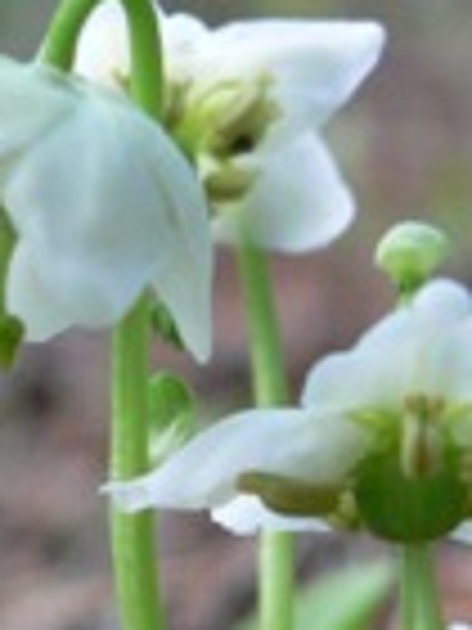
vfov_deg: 7.0
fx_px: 5109
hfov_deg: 5.3
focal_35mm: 281
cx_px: 485
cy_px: 682
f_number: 3.2
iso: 200
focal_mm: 11.6
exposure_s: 1/50
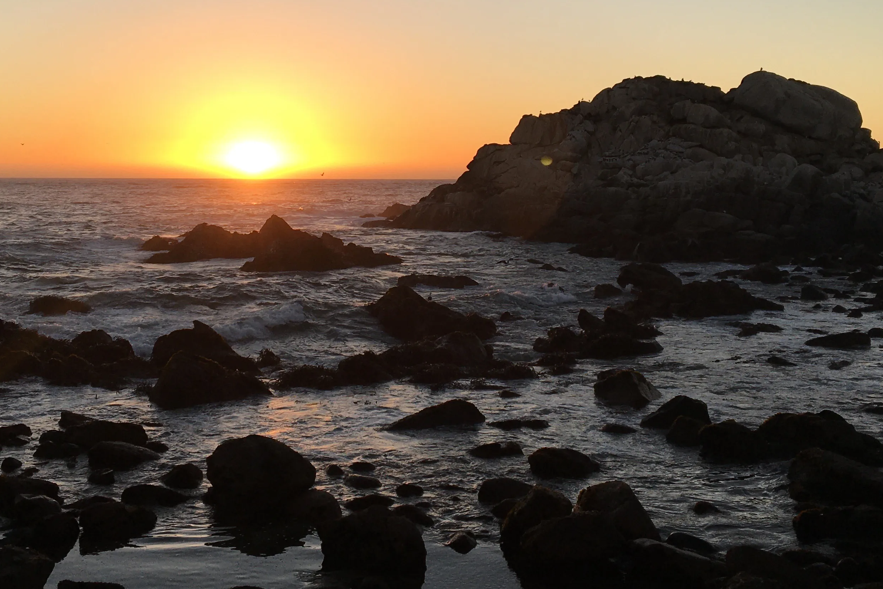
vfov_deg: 27.3
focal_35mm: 49
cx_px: 407
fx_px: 1202
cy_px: 170
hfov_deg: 40.3
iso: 25
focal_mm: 4.15
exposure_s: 1/569
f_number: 2.2
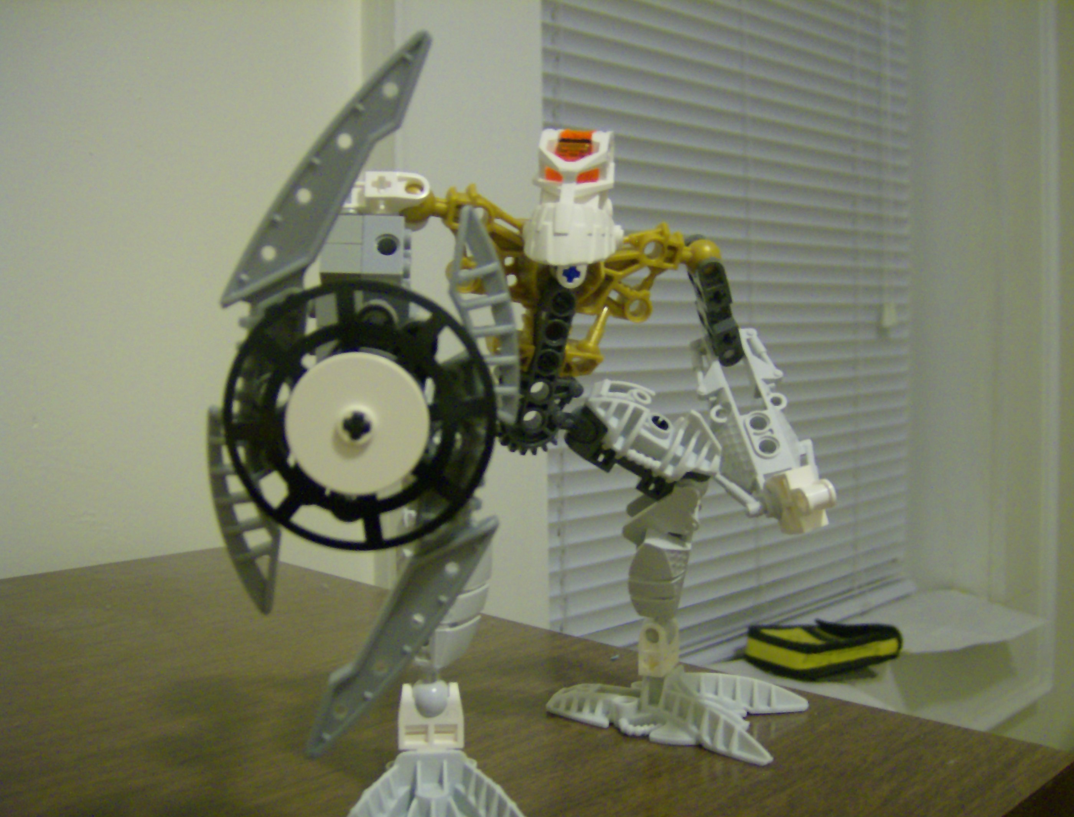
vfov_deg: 40.0
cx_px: 537
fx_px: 1122
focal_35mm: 36
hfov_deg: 51.1
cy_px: 408
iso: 200
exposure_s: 1/3.84
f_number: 2.8
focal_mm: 6
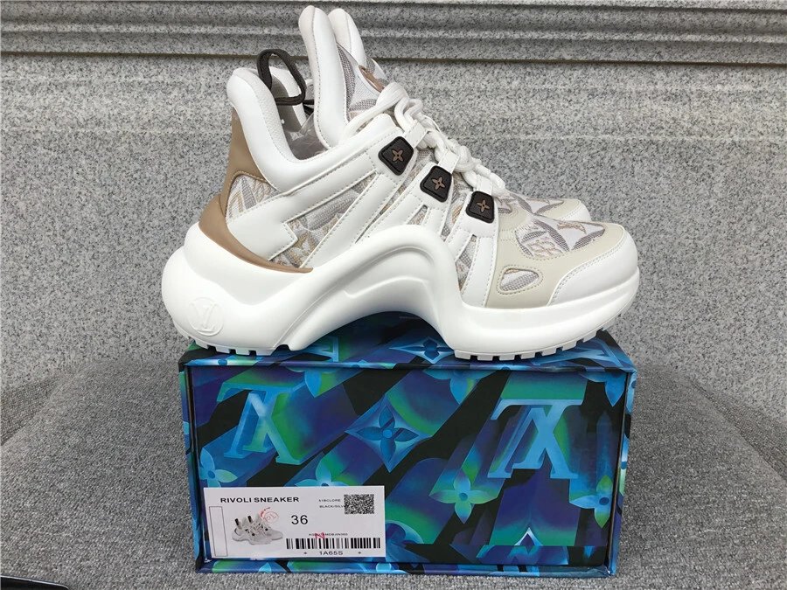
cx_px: 394
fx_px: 705
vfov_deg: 45.4
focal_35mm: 31
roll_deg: -0.3
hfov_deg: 58.4
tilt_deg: -15.6
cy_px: 295
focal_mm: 3.3
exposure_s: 1/148
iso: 25
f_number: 2.4
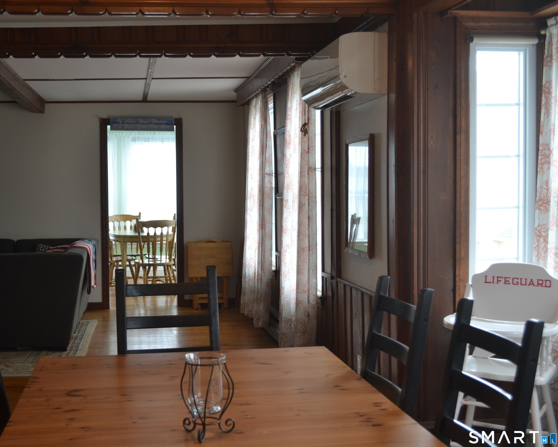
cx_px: 230
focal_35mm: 48
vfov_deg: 31.4
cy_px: 222
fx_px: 793
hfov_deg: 38.7
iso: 400
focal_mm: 28
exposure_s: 1/50
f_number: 4.5
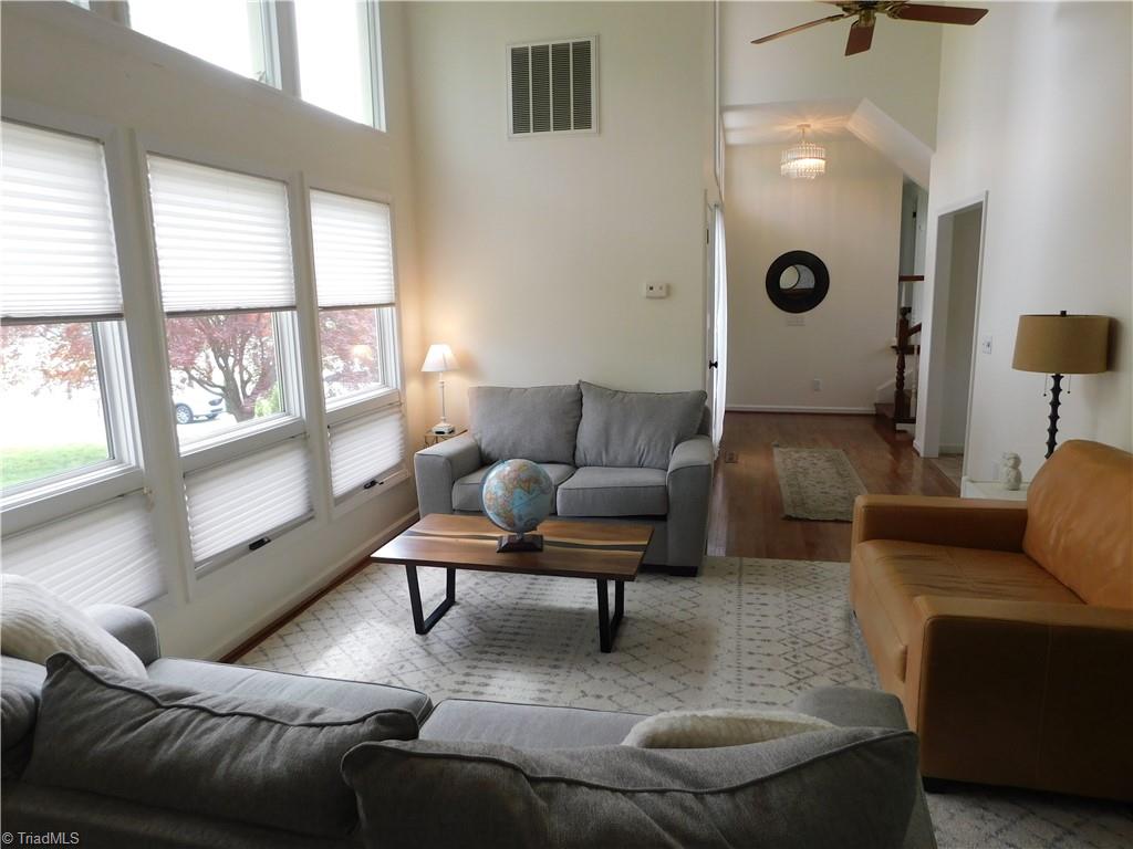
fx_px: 753
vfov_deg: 58.9
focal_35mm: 23
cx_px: 566
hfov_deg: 73.9
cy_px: 424
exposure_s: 1/60
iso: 125
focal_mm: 4
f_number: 3
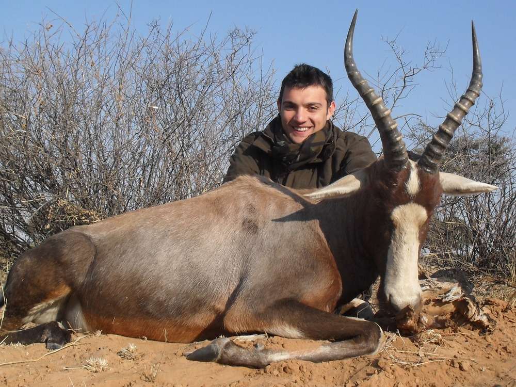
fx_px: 566
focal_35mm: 38
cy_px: 194
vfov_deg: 37.7
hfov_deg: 49.0
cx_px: 258
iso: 80
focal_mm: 6.3
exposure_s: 1/125
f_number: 8.3
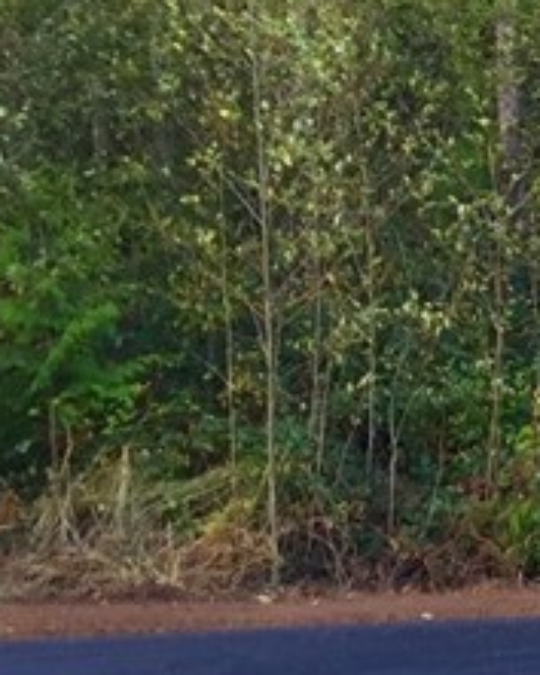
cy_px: 388
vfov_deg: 14.7
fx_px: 2615
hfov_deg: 9.9
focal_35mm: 131
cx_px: 1428
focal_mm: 4.15
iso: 32
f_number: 2.2
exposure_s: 1/60
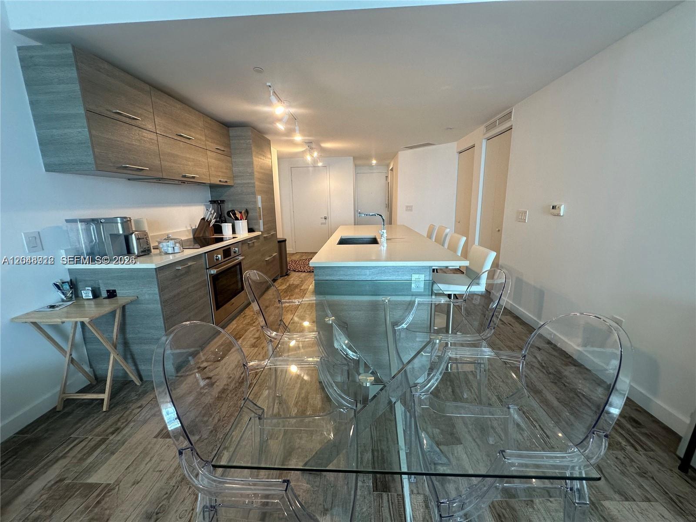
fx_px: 281
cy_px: 261
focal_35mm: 14
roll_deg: +1.4
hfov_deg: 102.1
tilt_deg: -12.1
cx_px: 348
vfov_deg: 85.7
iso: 160
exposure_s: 1/120
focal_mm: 2.22
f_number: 2.2
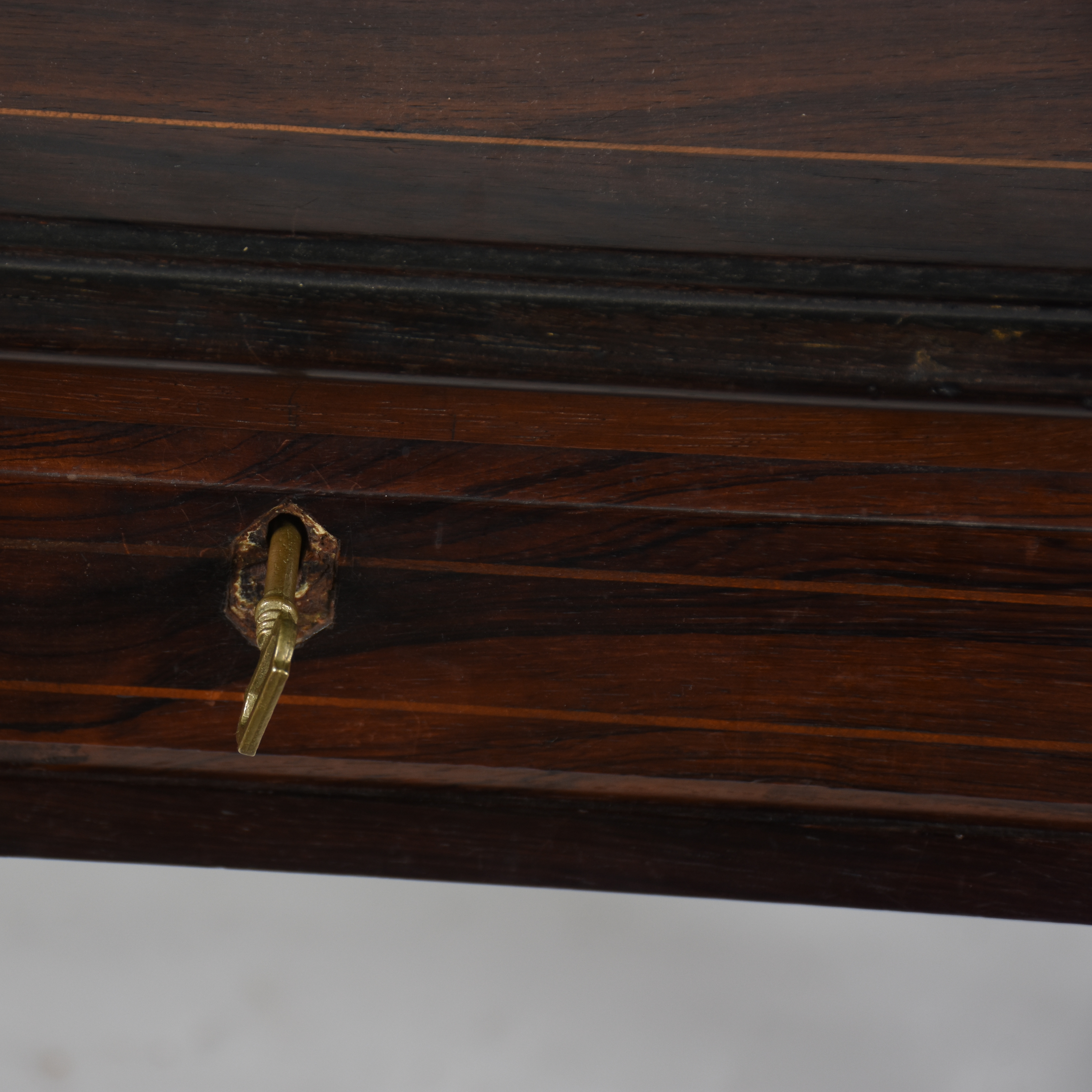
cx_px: 292
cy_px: 544
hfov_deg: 14.6
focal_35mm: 119
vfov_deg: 14.7
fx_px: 4247
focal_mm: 62
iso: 250
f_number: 5.6
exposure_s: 1/60
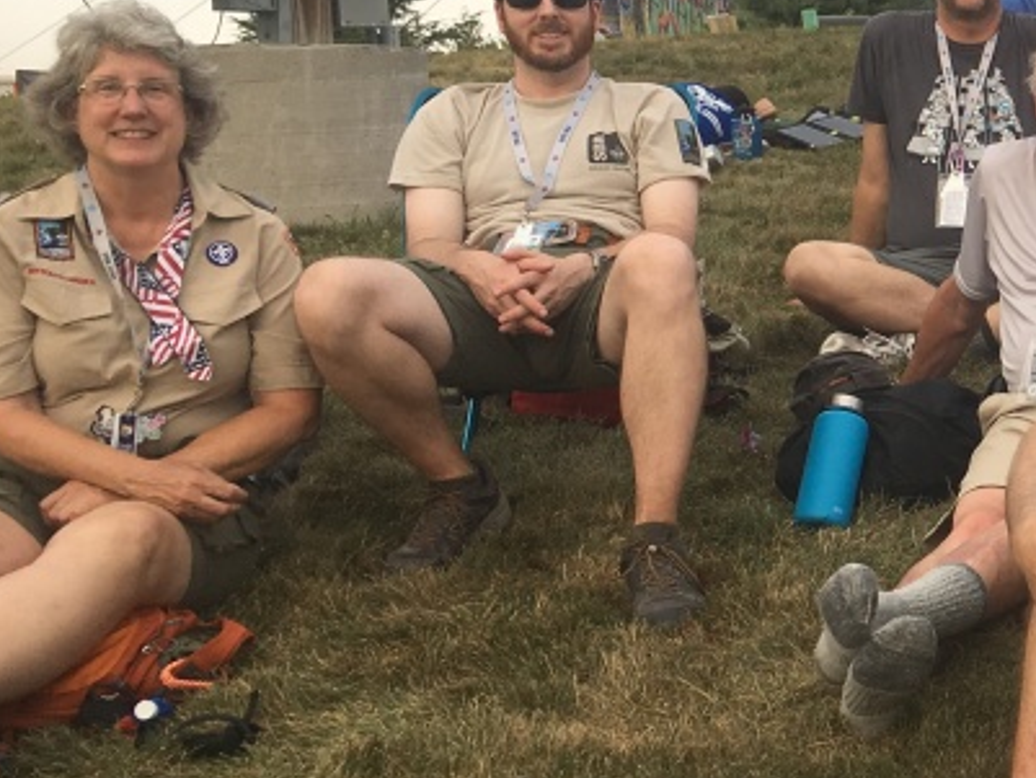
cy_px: 289
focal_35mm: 74
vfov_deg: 19.9
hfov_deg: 23.6
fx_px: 2215
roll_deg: -0.6
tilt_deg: -5.6
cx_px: 1294
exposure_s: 1/310
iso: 25
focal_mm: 4.15
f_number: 2.2
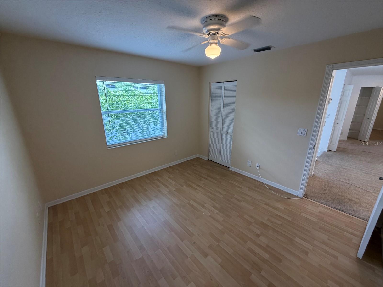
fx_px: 155
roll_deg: +1.1
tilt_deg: -16.7
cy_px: 144
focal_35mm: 14
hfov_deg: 102.1
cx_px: 192
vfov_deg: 85.7
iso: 250
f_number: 2.2
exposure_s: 1/120
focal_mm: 2.22
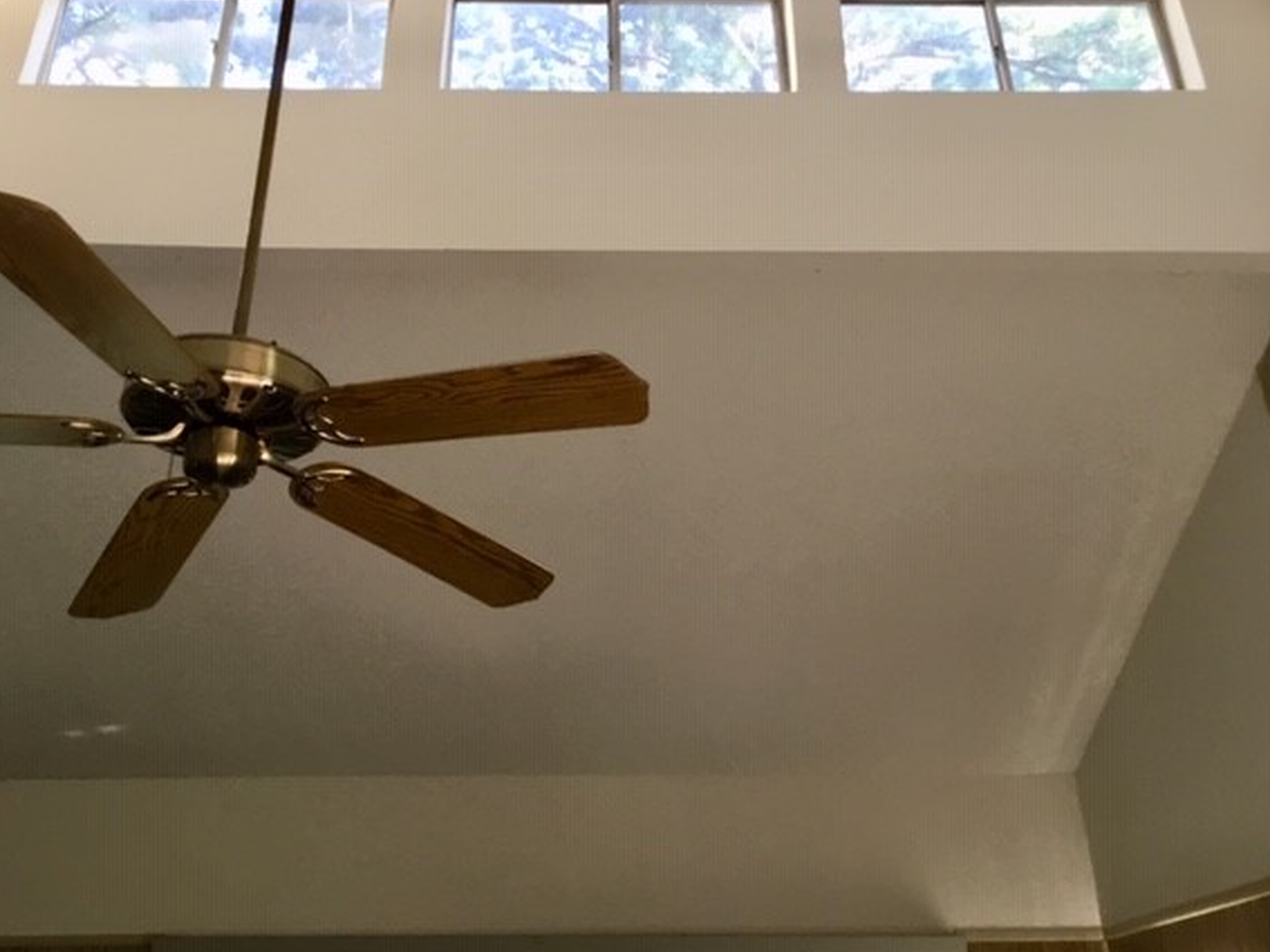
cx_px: 598
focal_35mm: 35
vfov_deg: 40.6
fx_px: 1284
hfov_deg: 52.6
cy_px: 435
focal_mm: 3.3
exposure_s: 1/40
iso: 32
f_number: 2.4
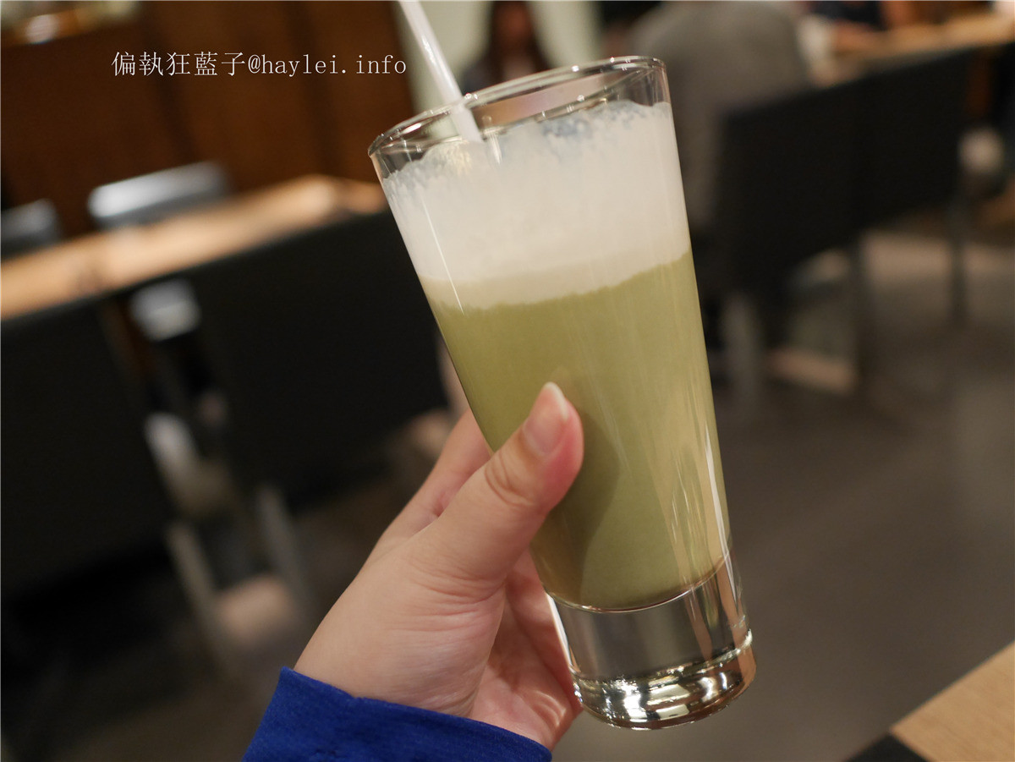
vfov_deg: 46.8
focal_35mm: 30
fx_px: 880
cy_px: 381
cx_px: 508
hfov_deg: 59.9
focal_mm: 15
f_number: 1.7
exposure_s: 1/60
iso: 1250
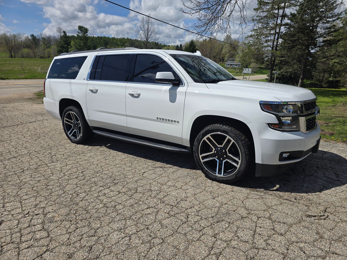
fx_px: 231
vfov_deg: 58.9
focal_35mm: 23
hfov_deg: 73.9
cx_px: 174
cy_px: 130
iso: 12
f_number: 1.7
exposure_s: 1/1576
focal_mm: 6.3
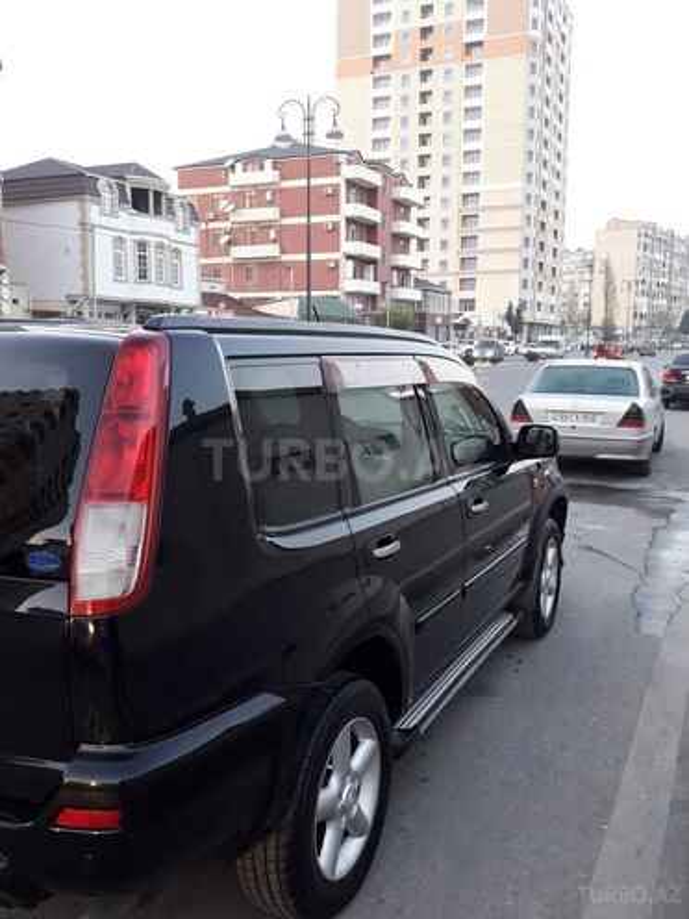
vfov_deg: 63.4
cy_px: 460
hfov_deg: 49.7
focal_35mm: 28
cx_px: 344
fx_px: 743
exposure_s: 1/33
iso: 100
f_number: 1.9
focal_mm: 3.7
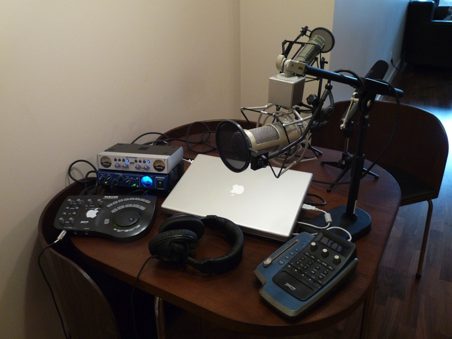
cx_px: 226
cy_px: 170
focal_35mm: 31
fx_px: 405
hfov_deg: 58.4
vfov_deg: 45.4
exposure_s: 1/30
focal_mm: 5.4
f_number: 3
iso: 400
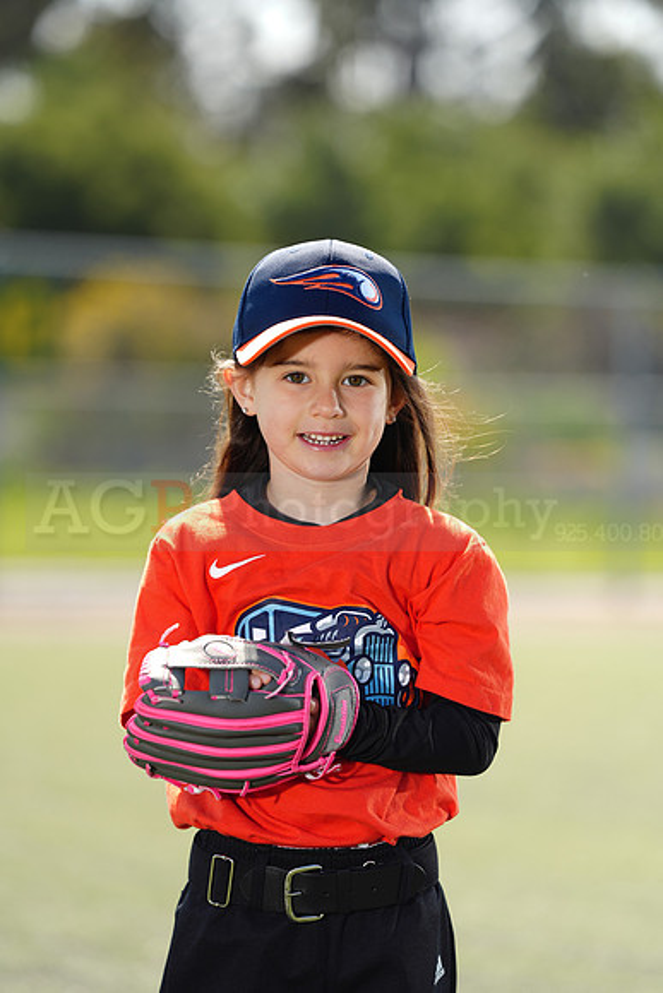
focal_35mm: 200
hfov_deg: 6.9
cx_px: 332
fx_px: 5521
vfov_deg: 10.3
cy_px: 496
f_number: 4
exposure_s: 1/250
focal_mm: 200
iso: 50
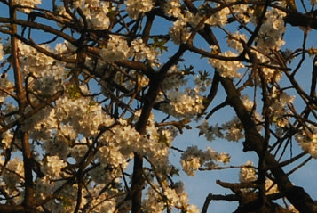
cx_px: 28
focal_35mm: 430
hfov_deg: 4.8
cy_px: -11
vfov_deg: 3.2
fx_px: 3791
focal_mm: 50
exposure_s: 1/200
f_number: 13
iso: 200
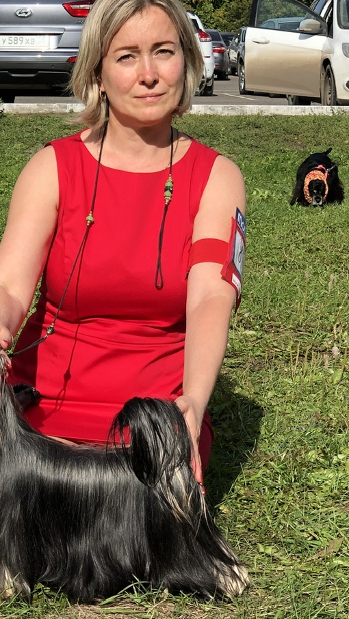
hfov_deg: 15.1
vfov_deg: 26.5
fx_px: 1315
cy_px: 337
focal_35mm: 80
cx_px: 95
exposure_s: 1/1000
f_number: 2.4
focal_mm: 6
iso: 16
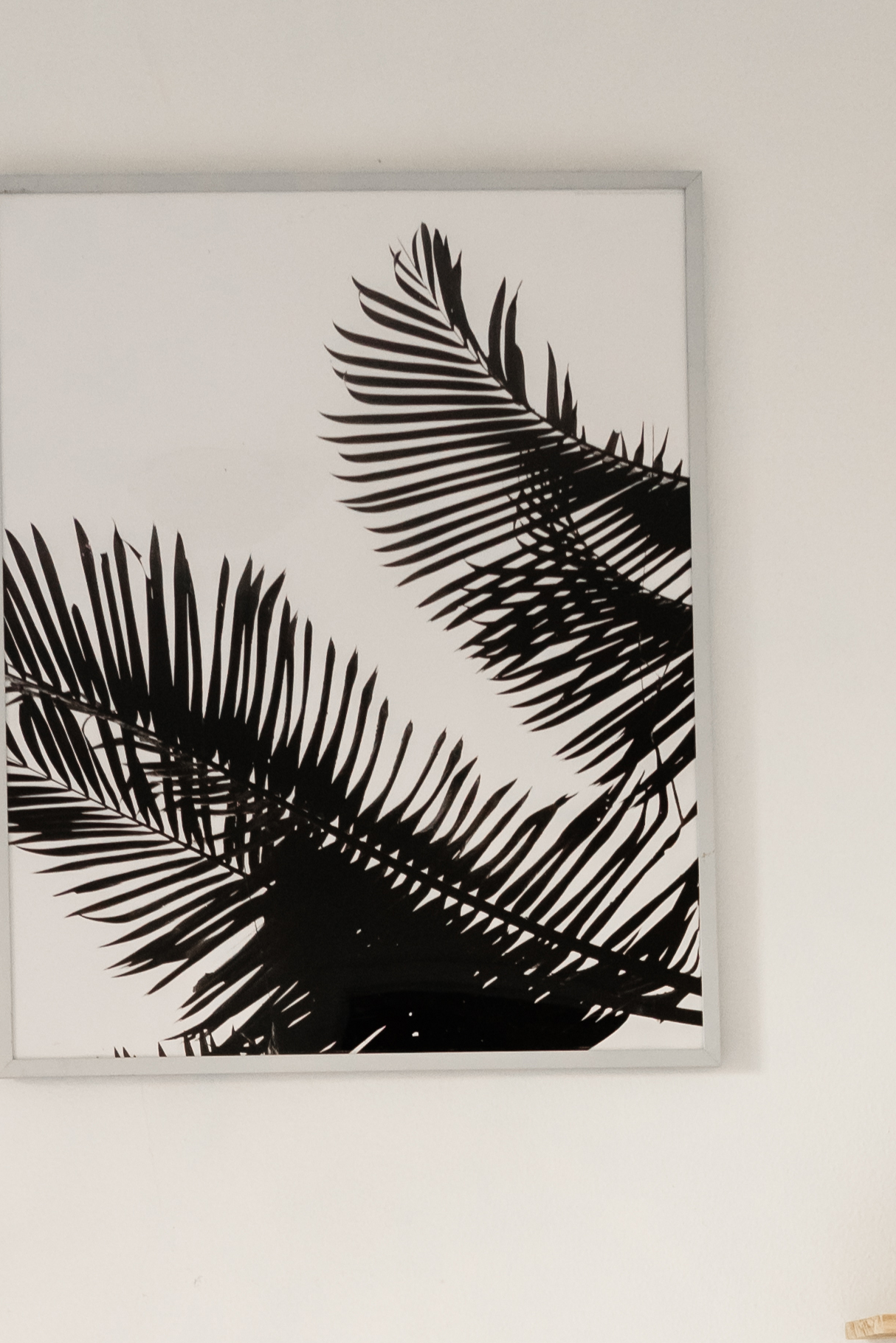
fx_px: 4218
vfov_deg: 17.3
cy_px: 1614
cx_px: 317
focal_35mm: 113
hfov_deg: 12.1
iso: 800
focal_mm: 35
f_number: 5.6
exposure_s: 1/60
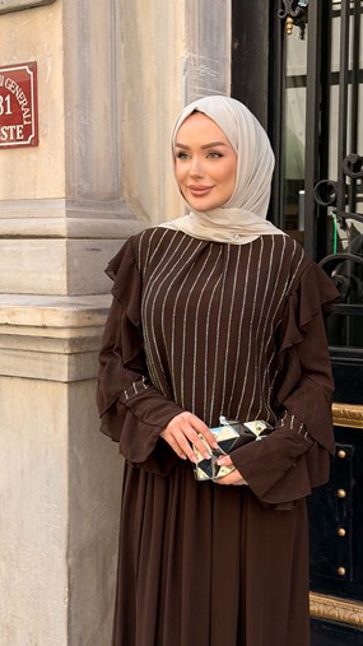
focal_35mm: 55
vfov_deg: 37.8
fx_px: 942
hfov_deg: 21.8
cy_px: 309
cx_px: 222
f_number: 1.78
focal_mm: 6.76
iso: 64
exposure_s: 1/442
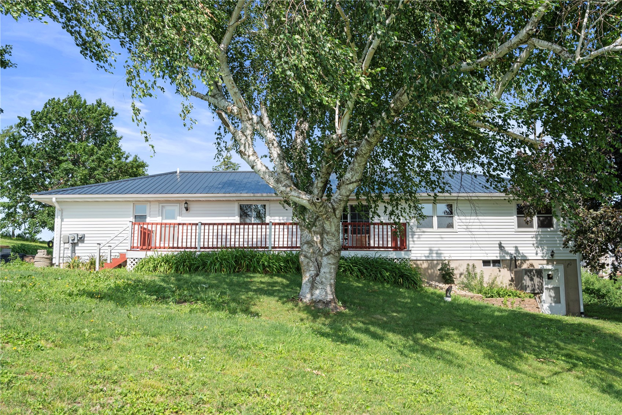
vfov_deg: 43.6
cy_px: 208
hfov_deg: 61.9
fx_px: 518
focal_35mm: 30
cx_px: 311
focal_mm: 30
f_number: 9
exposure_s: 1/400
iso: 250
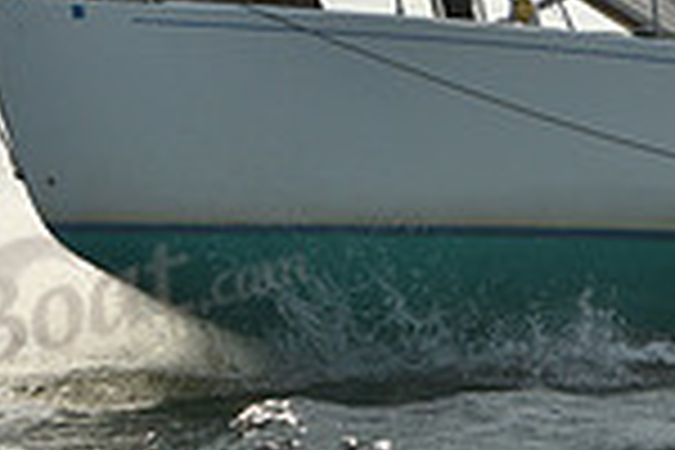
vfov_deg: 3.9
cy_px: 34
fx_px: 6656
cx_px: 544
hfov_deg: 5.8
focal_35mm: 355
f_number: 10
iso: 250
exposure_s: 1/800
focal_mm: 92
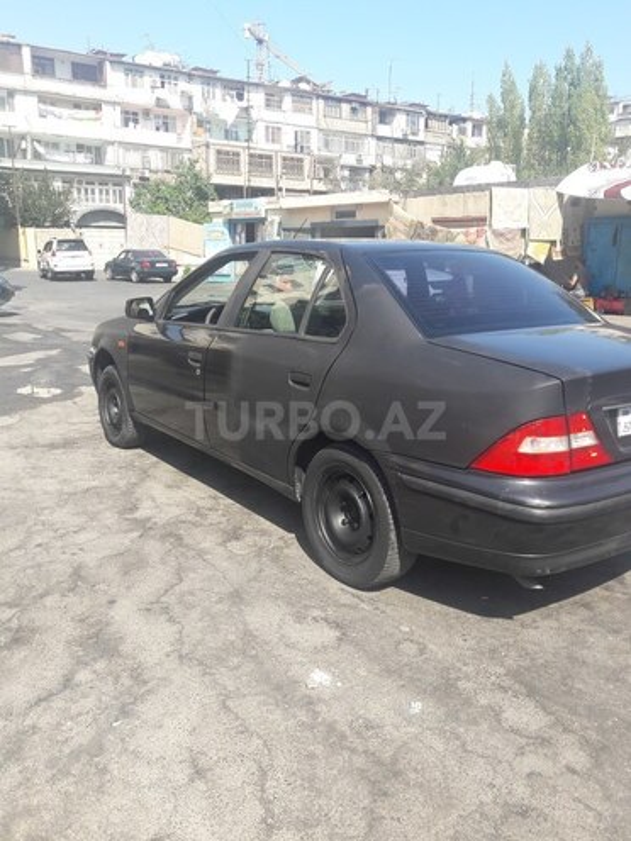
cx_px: 316
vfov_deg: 63.4
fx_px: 681
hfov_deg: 49.7
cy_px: 420
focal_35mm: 28
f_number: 1.9
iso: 40
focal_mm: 3.7
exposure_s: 1/742
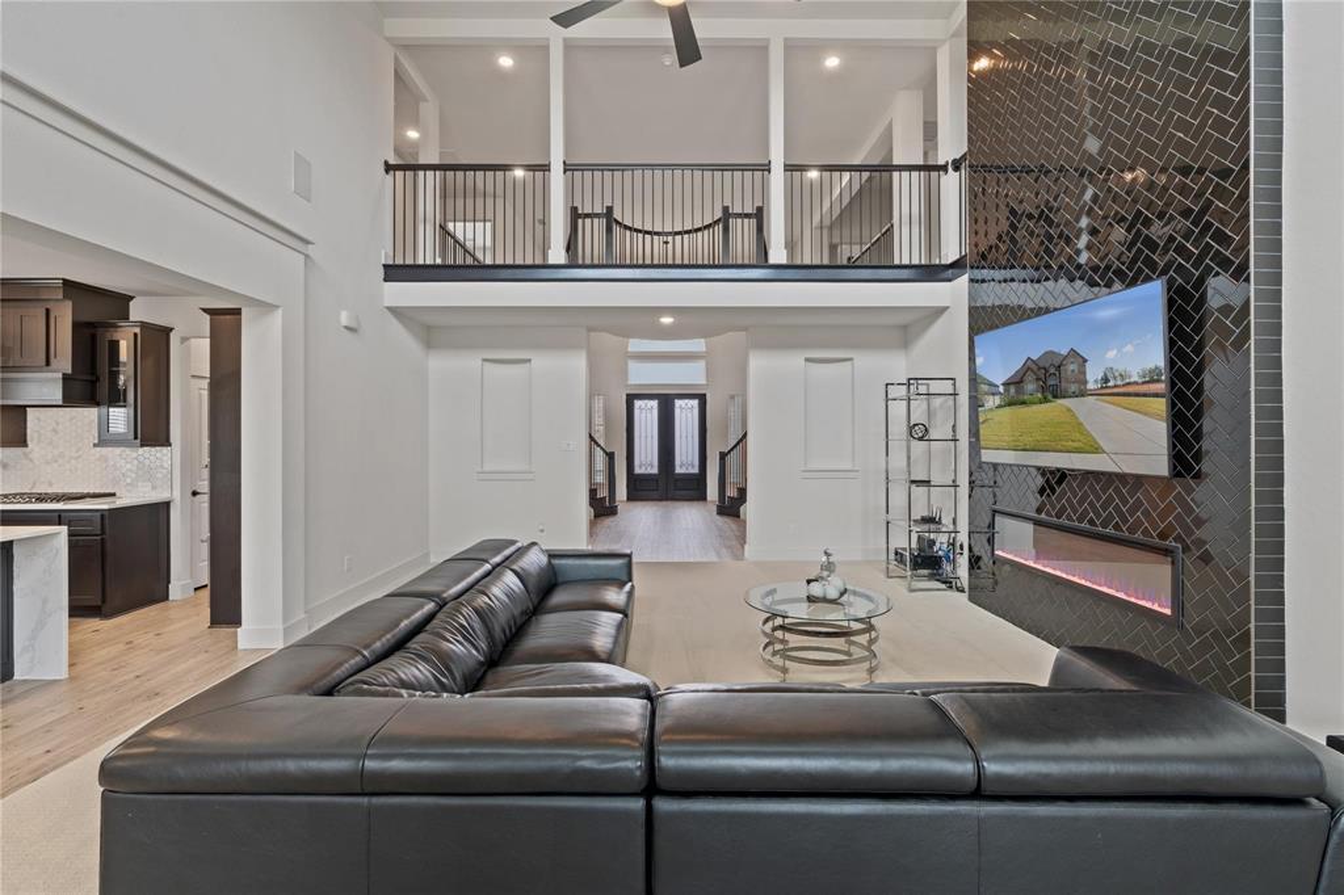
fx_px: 597
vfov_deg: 73.7
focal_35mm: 16
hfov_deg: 96.8
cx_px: 672
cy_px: 448
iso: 100
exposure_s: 2.5
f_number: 10
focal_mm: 16
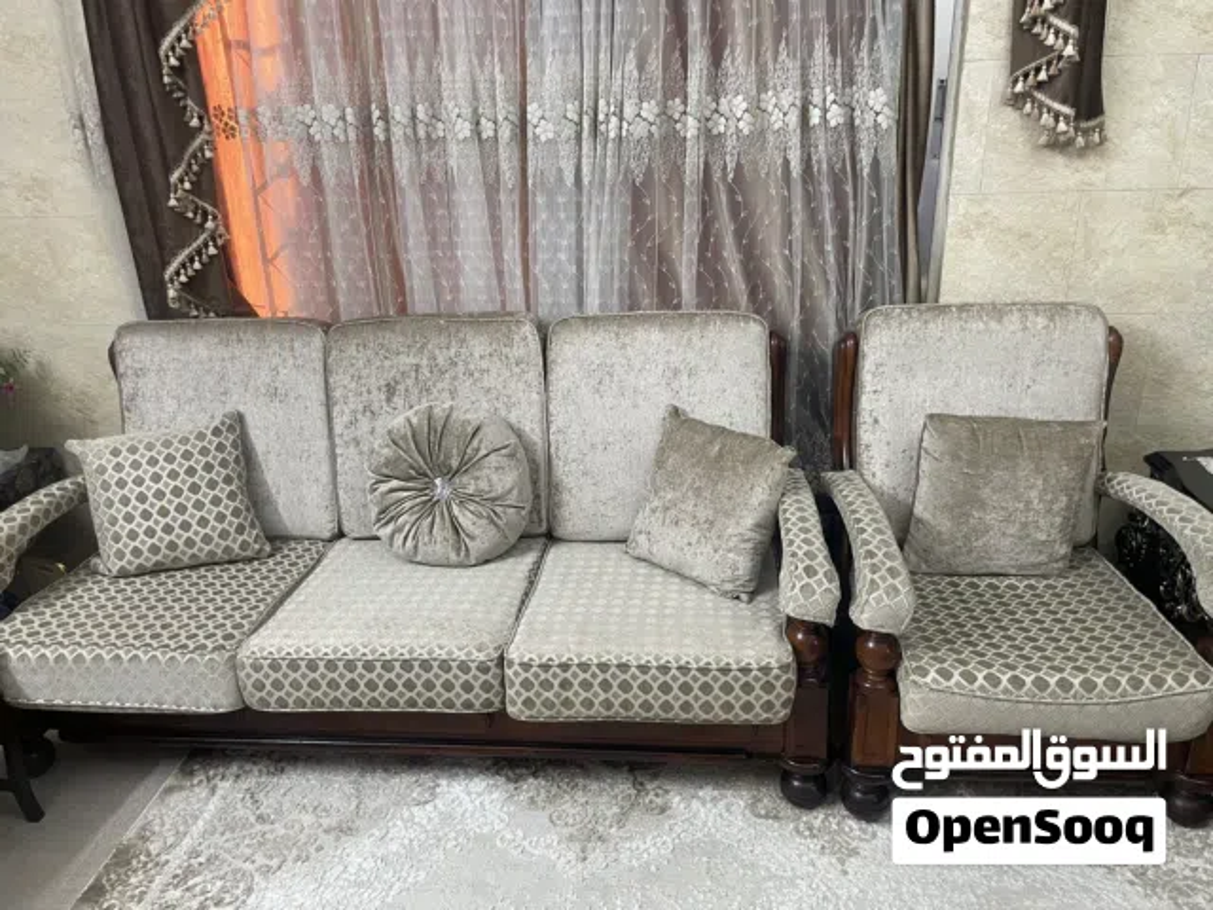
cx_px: 606
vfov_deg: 53.1
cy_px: 455
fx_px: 911
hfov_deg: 67.3
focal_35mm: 26
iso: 100
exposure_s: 1/50
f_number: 1.6
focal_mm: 4.2
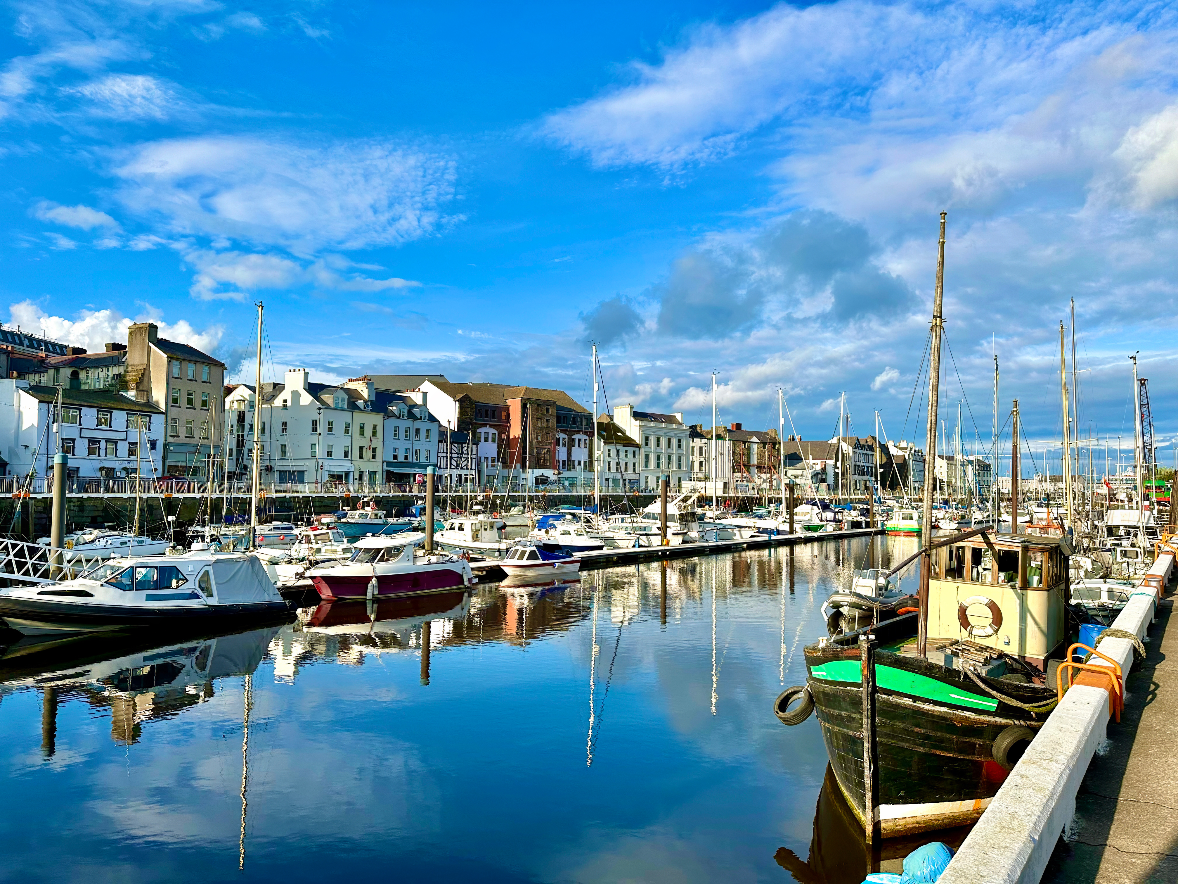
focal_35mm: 24
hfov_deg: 71.6
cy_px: 442
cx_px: 589
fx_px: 817
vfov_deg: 56.8
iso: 80
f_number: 1.8
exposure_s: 1/4184
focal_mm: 6.9
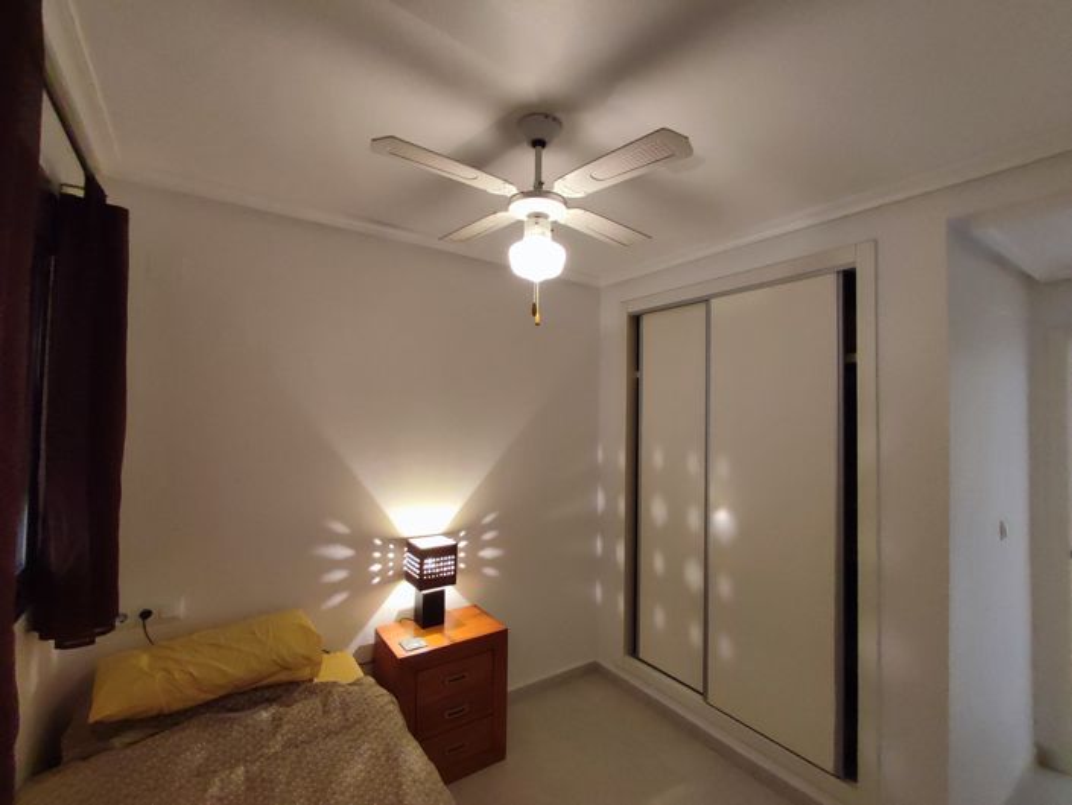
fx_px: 496
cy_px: 402
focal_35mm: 16
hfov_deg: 94.5
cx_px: 536
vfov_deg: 78.1
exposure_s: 1/33
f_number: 2.2
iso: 318
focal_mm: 1.65
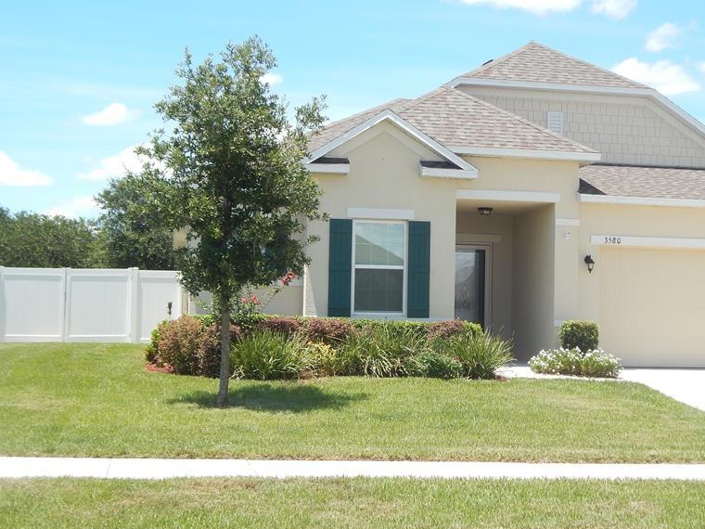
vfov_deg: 22.3
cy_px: 246
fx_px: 1344
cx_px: 453
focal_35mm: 66
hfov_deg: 29.2
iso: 125
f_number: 3.7
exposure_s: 1/400
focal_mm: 8.6
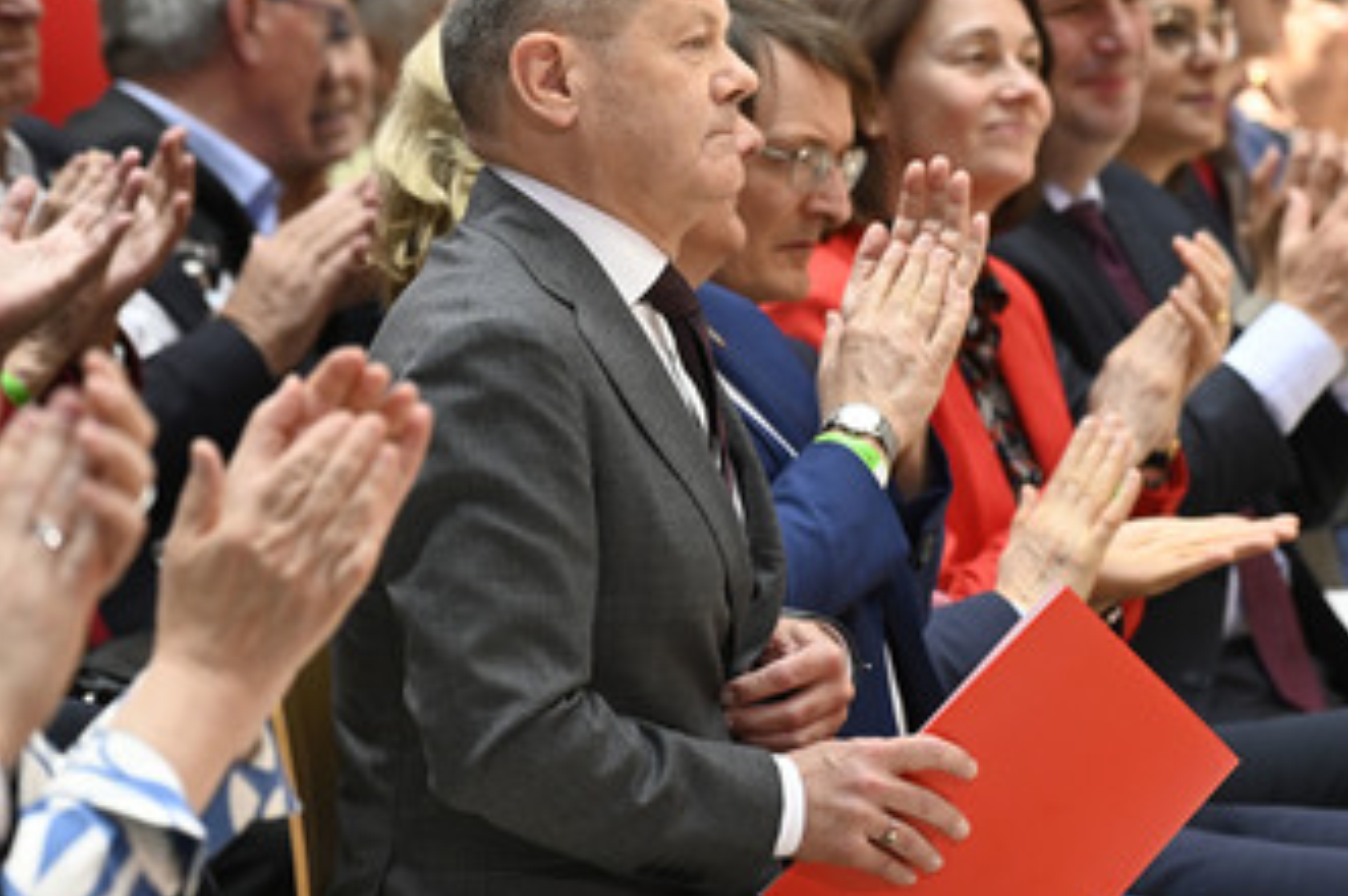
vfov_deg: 4.2
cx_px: 788
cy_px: 419
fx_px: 12232
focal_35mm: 327
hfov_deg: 6.3
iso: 2500
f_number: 5.6
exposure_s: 1/1000
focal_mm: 240
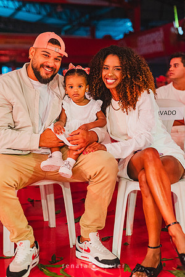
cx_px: 92
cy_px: 138
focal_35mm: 50
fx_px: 385
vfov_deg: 39.6
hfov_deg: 27.0
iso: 2200
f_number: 2
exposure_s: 1/250
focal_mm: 50
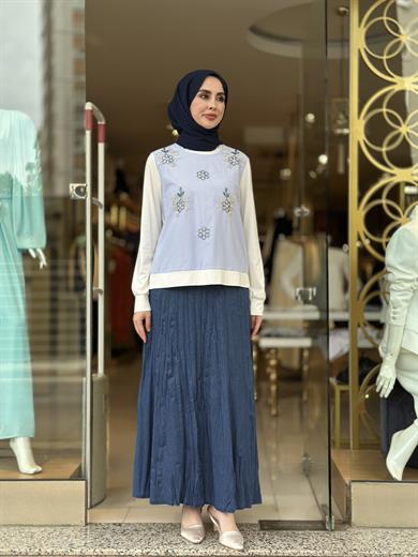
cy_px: 278
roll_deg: +0.1
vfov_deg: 39.7
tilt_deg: -0.2
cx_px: 209
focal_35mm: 48
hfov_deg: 30.3
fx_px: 773
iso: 80
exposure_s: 1/1000
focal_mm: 6.86
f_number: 1.78
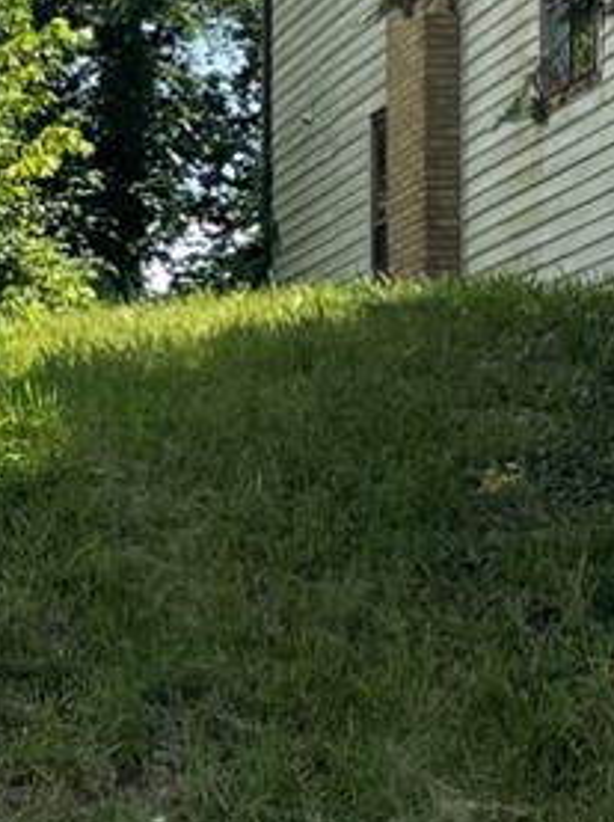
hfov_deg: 10.2
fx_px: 3342
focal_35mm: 141
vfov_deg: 13.9
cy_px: 739
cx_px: -251
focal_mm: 4.2
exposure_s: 1/3300
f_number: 1.6
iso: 32
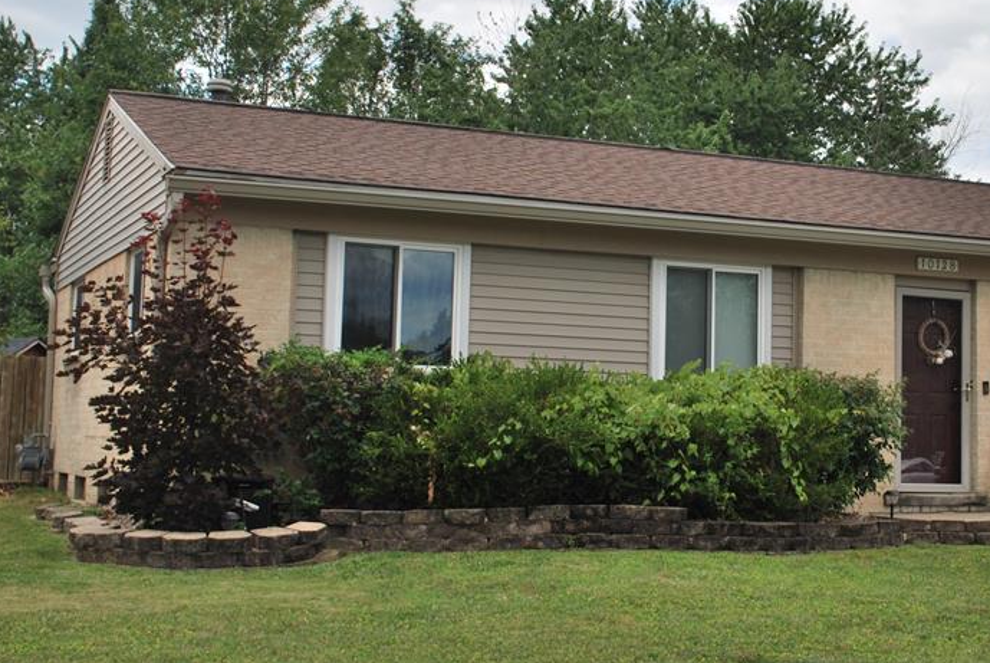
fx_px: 1597
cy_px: 285
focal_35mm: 58
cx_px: 681
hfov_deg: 34.1
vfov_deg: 23.4
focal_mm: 26
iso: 100
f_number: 9
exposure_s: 1/200
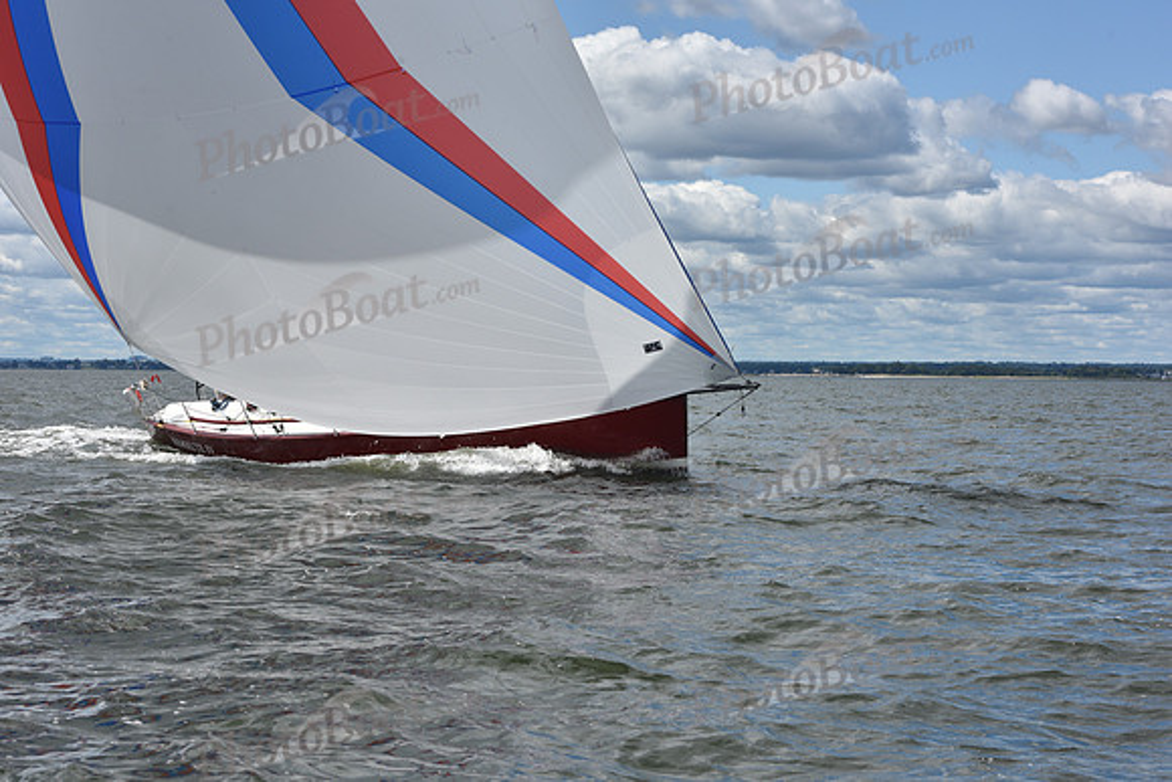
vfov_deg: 19.5
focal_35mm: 70
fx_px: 2279
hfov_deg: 28.8
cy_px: 391
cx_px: 586
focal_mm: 70
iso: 250
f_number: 10
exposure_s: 1/800
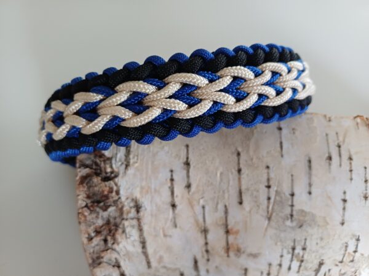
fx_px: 266
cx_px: 184
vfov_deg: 54.9
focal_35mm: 25
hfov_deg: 69.4
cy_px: 138
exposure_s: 1/33.3
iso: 320
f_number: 1.8
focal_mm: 4.65
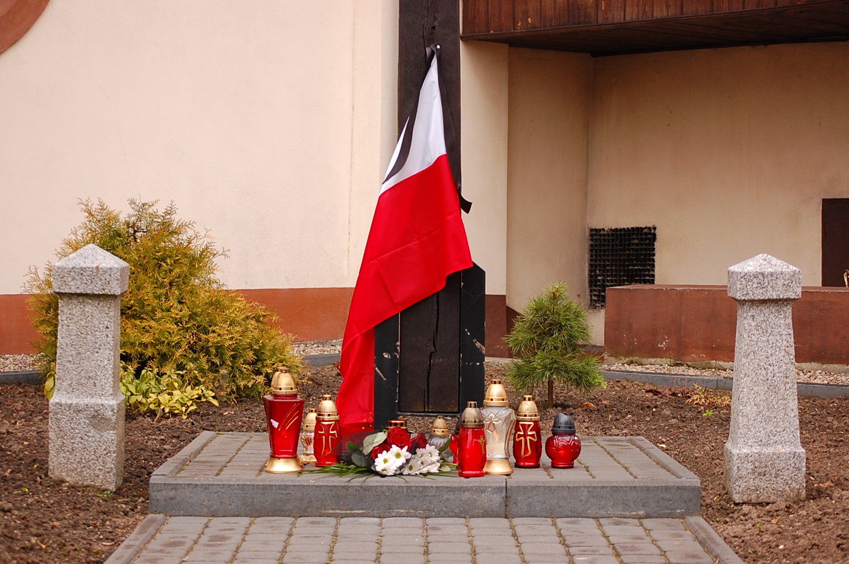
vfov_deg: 16.5
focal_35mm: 82
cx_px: 424
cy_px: 282
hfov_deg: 24.6
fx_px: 1944
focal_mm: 55
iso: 400
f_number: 6.3
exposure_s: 1/500
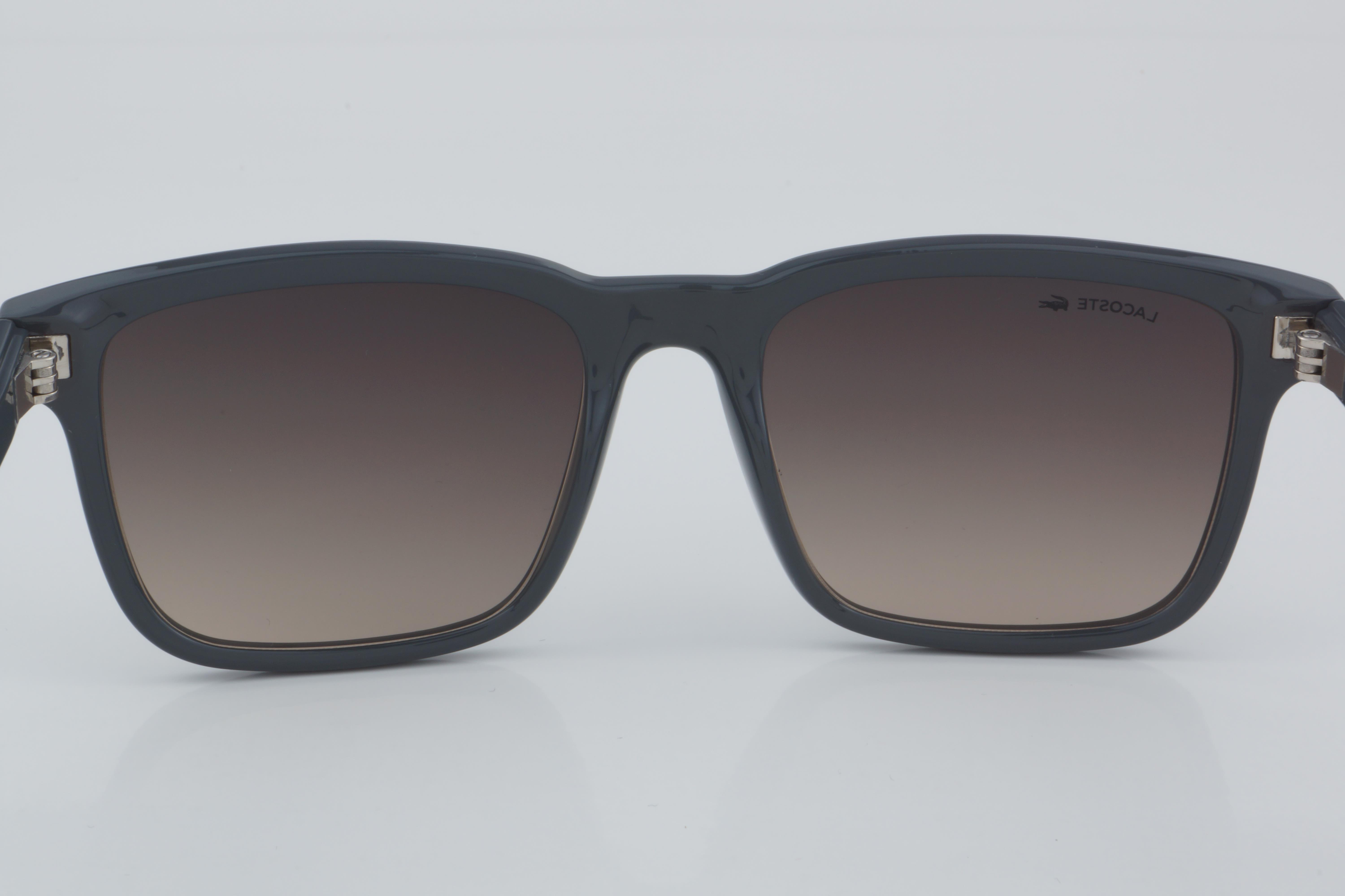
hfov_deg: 24.6
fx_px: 3082
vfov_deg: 16.6
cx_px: 672
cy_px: 448
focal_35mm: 82
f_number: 32
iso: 100
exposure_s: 1/4
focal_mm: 55
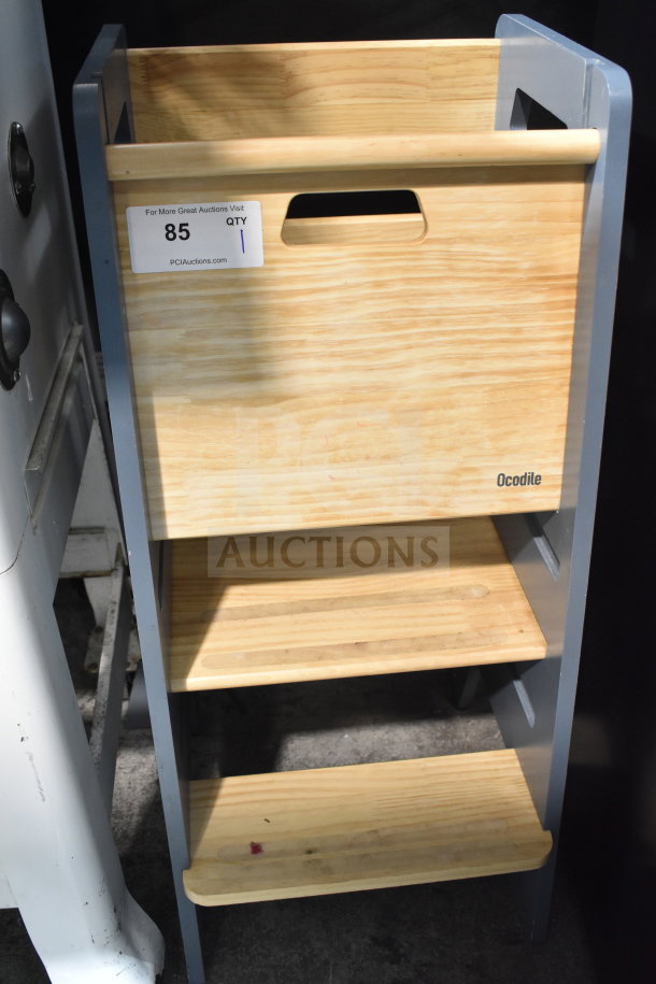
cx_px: 328
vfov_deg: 53.1
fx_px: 984
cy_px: 492
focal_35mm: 36
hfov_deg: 36.9
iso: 2000
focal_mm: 24
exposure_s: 1/40
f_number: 3.8
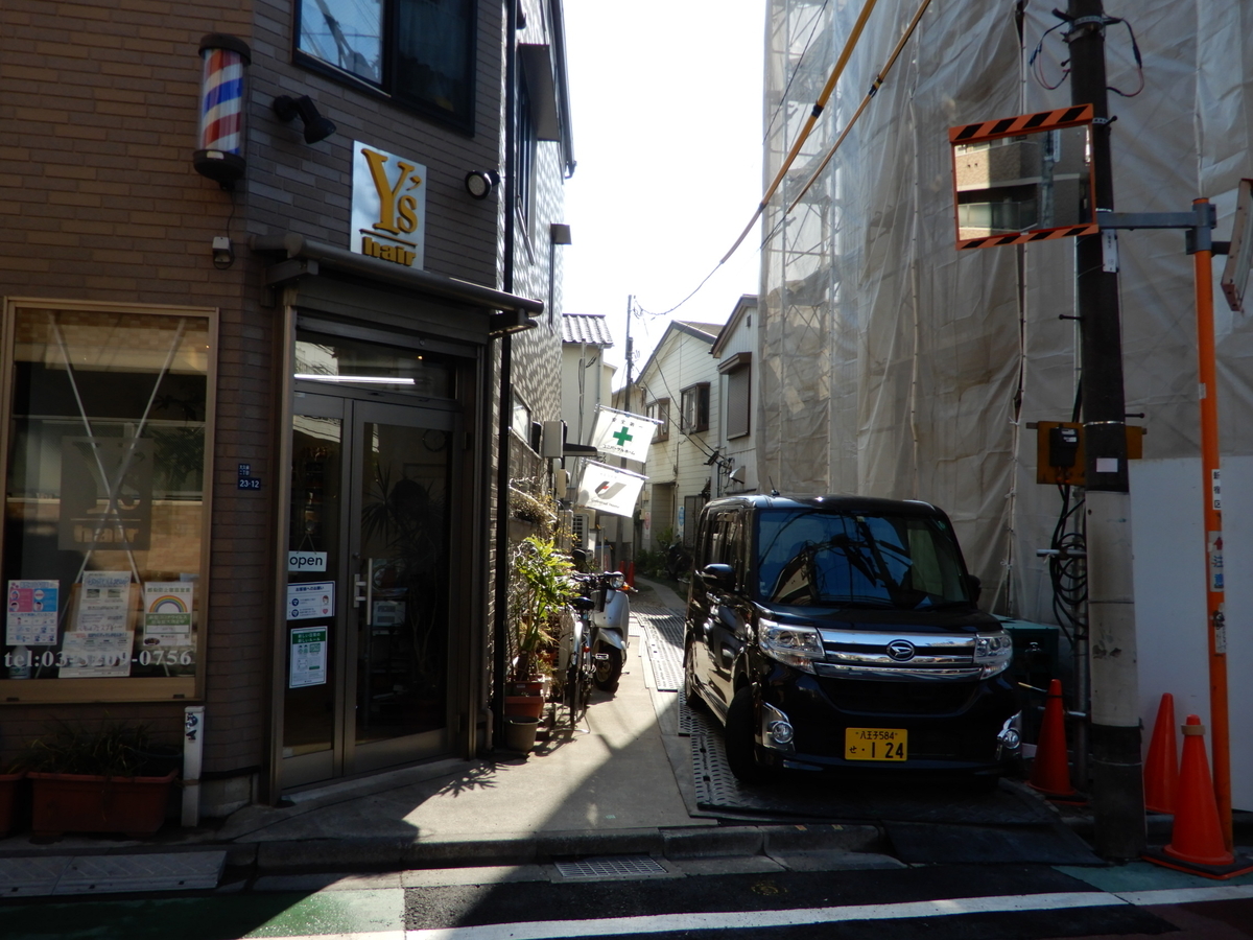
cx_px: 626
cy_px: 470
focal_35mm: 28
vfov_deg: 49.7
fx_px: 1014
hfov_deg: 63.4
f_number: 3.5
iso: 80
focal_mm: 5
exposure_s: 1/400
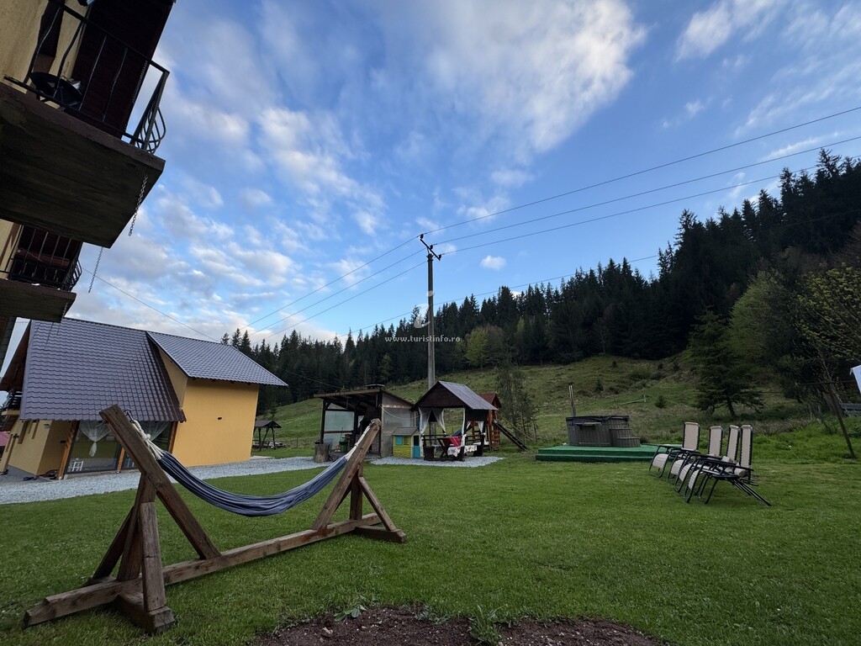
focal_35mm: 14
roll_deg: +0.8
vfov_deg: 85.7
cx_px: 430
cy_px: 323
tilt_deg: +16.9
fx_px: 348
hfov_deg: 102.1
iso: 40
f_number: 2.2
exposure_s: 1/362
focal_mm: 2.22
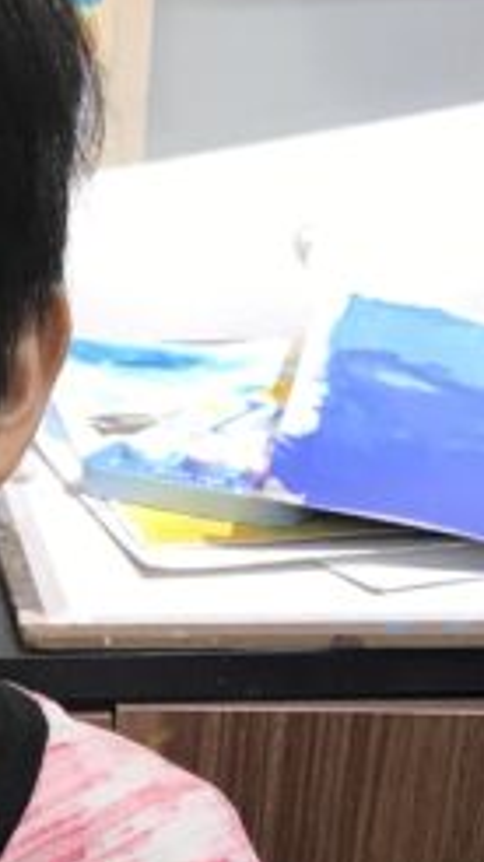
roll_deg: +1.2
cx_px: -386
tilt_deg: -26.4
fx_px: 2835
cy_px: 1051
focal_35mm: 124
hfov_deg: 9.3
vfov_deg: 16.5
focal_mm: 3.99
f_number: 1.8
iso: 20
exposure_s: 1/33
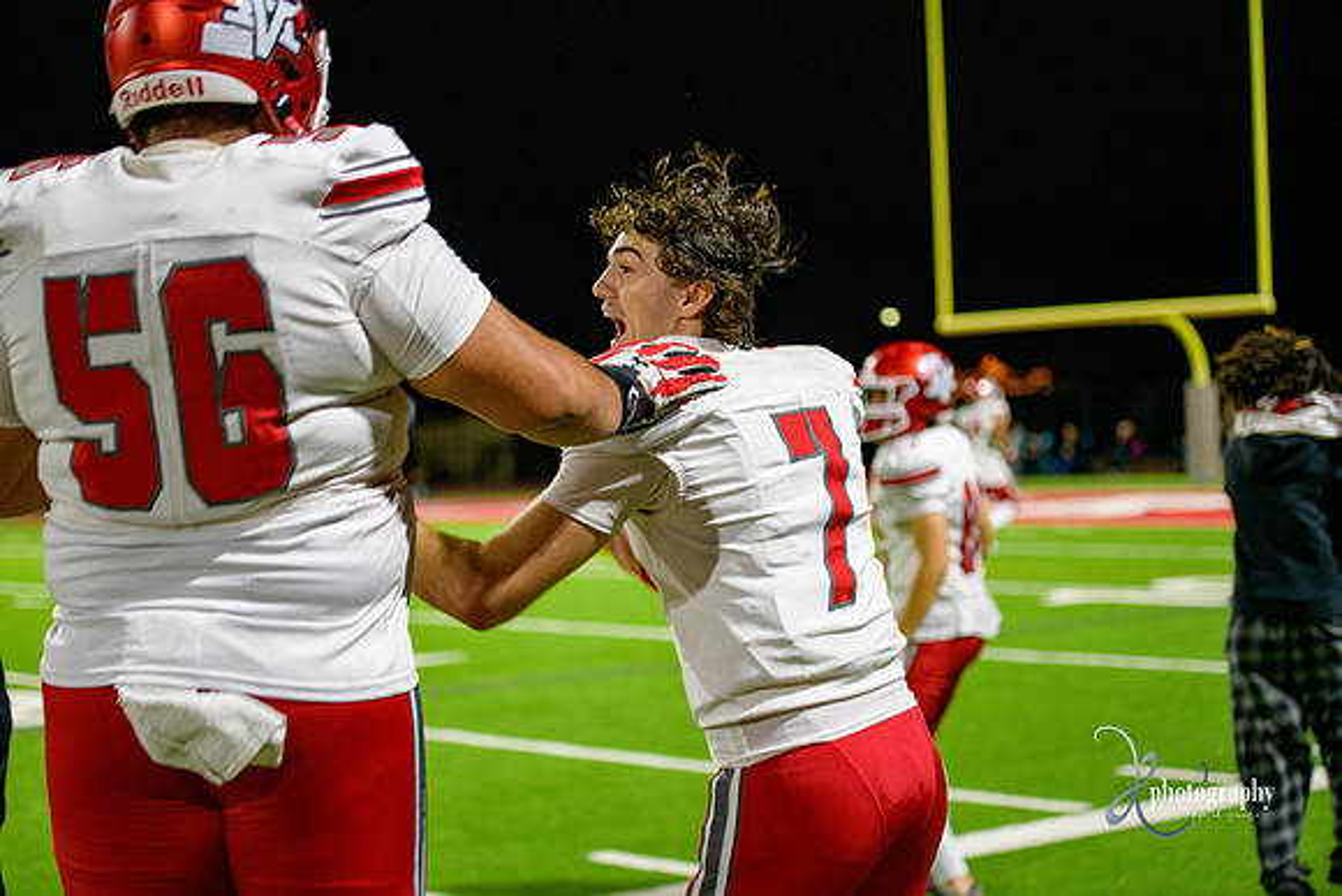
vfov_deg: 19.5
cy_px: 448
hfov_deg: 28.8
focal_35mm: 70
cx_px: 671
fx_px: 2610
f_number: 2.8
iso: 2000
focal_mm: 70
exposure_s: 1/320
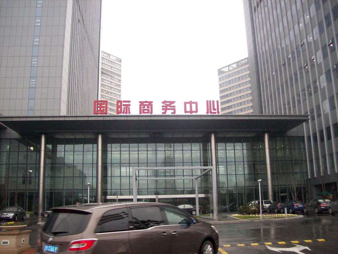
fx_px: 352
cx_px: 169
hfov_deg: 51.4
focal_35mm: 36
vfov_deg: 39.7
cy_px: 127
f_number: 2.7
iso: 140
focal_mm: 6
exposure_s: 1/75.2
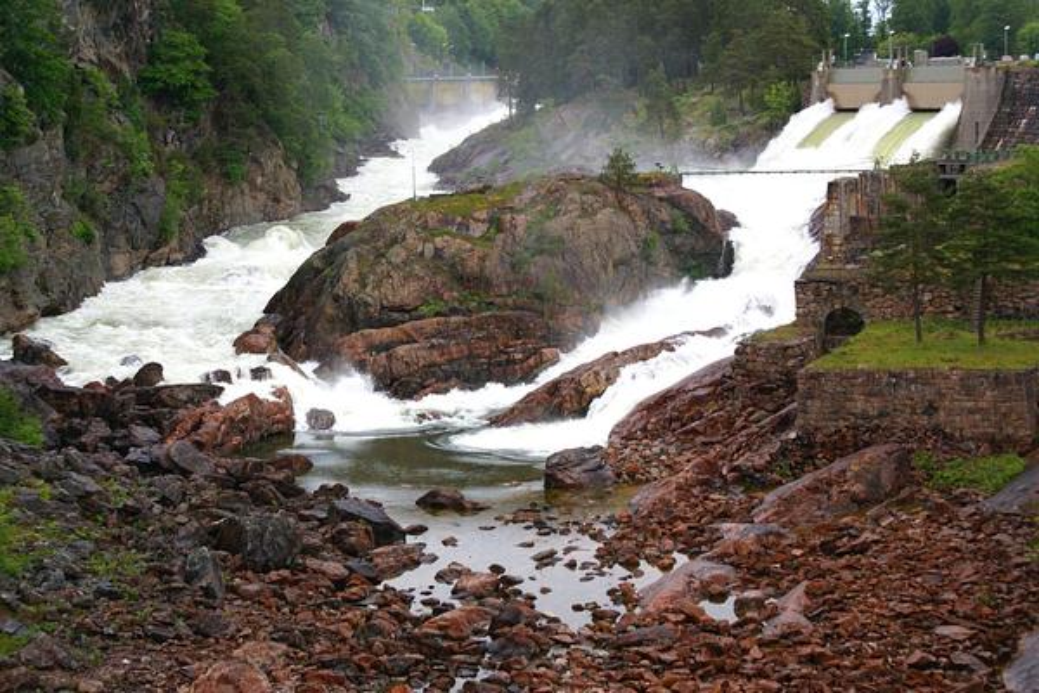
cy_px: 346
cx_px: 520
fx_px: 2164
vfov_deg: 18.2
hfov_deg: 27.0
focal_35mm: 75
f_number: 8
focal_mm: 50
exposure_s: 1/100
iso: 100
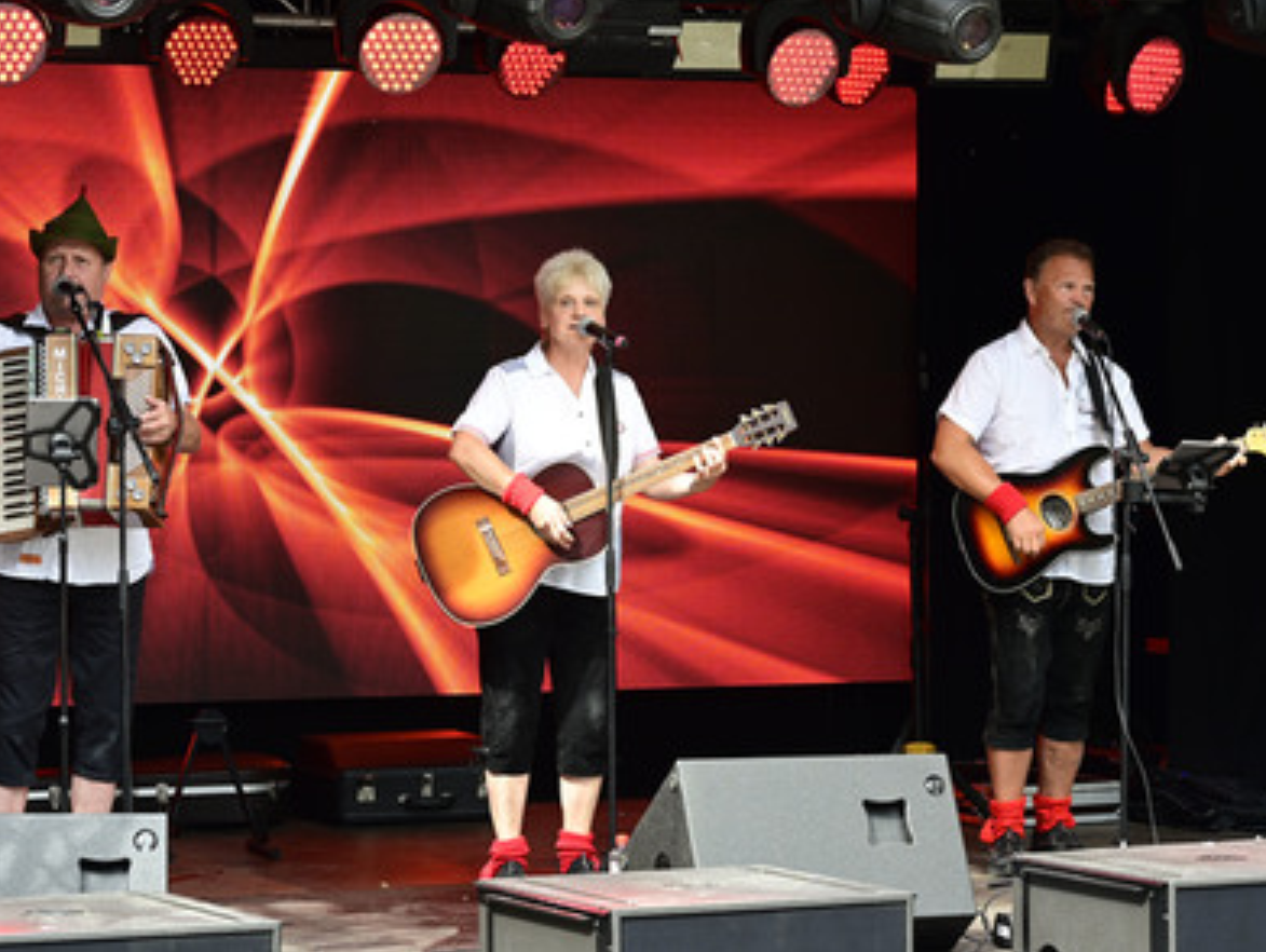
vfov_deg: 12.0
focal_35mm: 124
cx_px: 565
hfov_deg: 15.9
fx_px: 4539
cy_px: 470
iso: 1250
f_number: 8
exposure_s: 1/200
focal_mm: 112
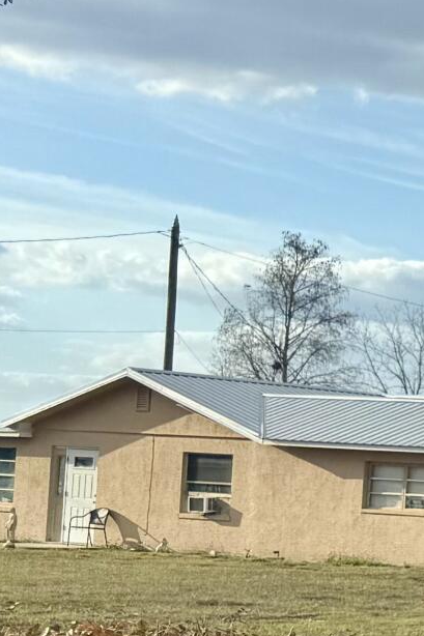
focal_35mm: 122
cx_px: 1419
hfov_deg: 8.6
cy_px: 481
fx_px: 2156
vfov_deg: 16.7
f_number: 1.78
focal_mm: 6.76
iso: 80
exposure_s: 1/4975
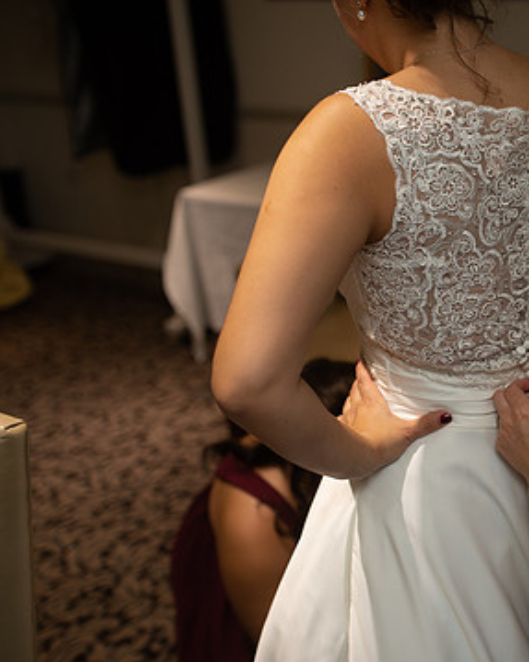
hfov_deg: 27.2
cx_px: 512
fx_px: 1038
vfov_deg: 35.4
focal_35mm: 53
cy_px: 325
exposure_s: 1/100
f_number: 2.5
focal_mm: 35
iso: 500
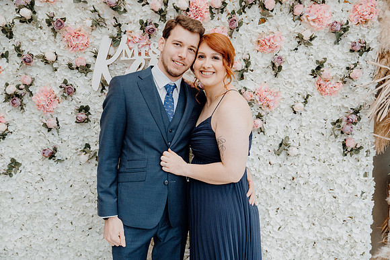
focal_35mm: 33
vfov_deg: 40.0
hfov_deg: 57.2
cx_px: 195
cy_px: 130
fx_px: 358
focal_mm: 33
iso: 2500
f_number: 3.5
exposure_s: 1/200
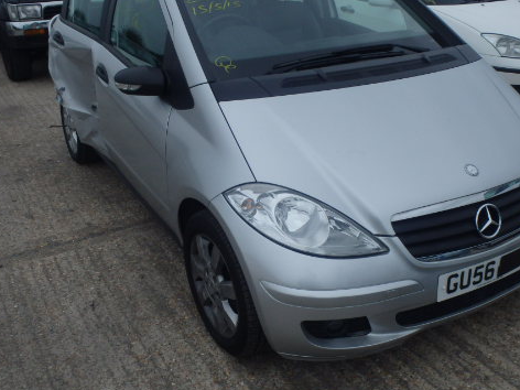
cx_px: 248
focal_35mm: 38
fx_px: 571
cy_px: 193
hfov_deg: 49.0
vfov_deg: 37.7
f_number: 3.9
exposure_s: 1/800
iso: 200
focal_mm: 5
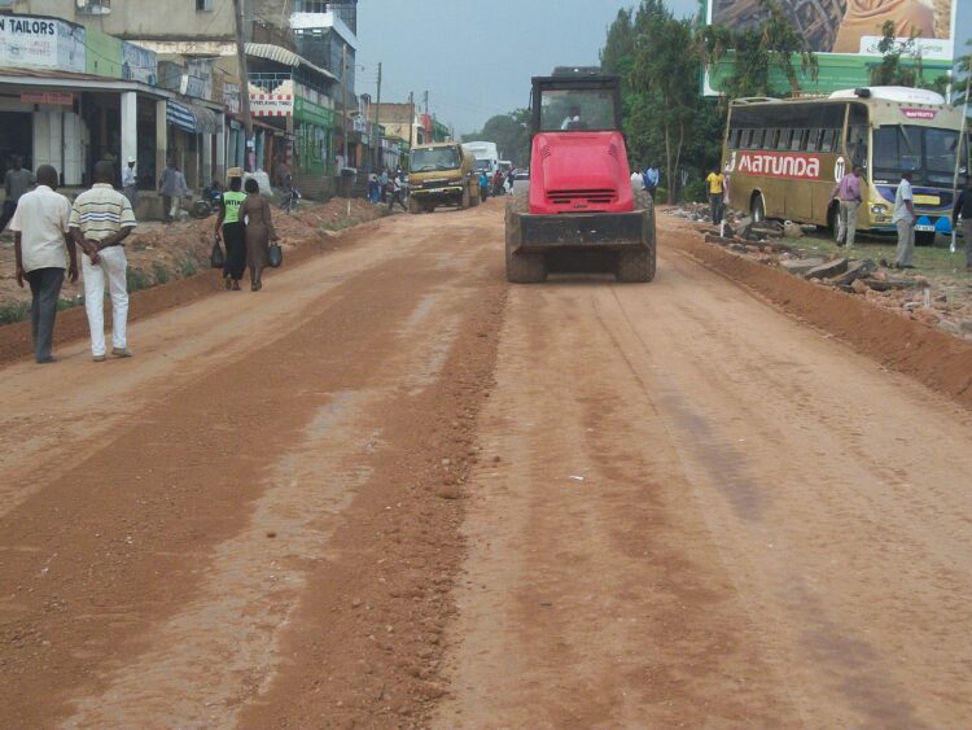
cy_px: 365
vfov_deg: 23.7
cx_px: 486
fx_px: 1741
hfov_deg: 31.2
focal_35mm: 62
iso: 250
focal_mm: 11
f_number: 4.1
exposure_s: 1/200
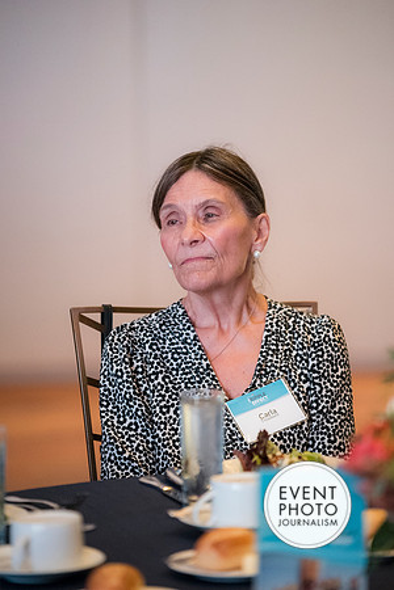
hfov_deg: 6.9
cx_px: 197
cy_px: 295
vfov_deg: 10.3
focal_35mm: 200
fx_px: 3283
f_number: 2.8
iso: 6400
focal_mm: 200
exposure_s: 1/125
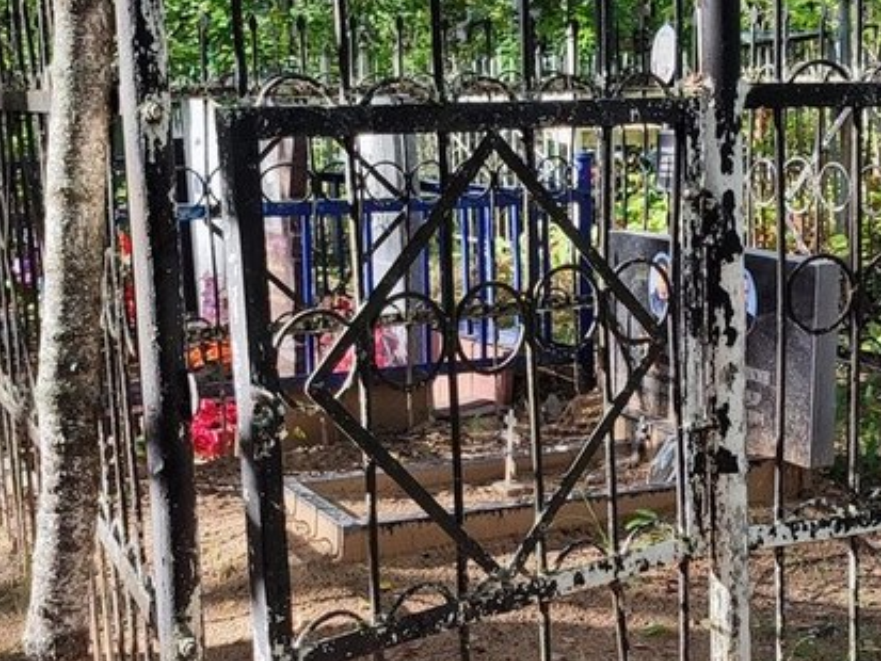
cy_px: 371
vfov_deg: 23.6
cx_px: 501
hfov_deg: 31.1
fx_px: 1578
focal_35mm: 62
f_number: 1.9
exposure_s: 1/115
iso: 50
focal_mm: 6.04
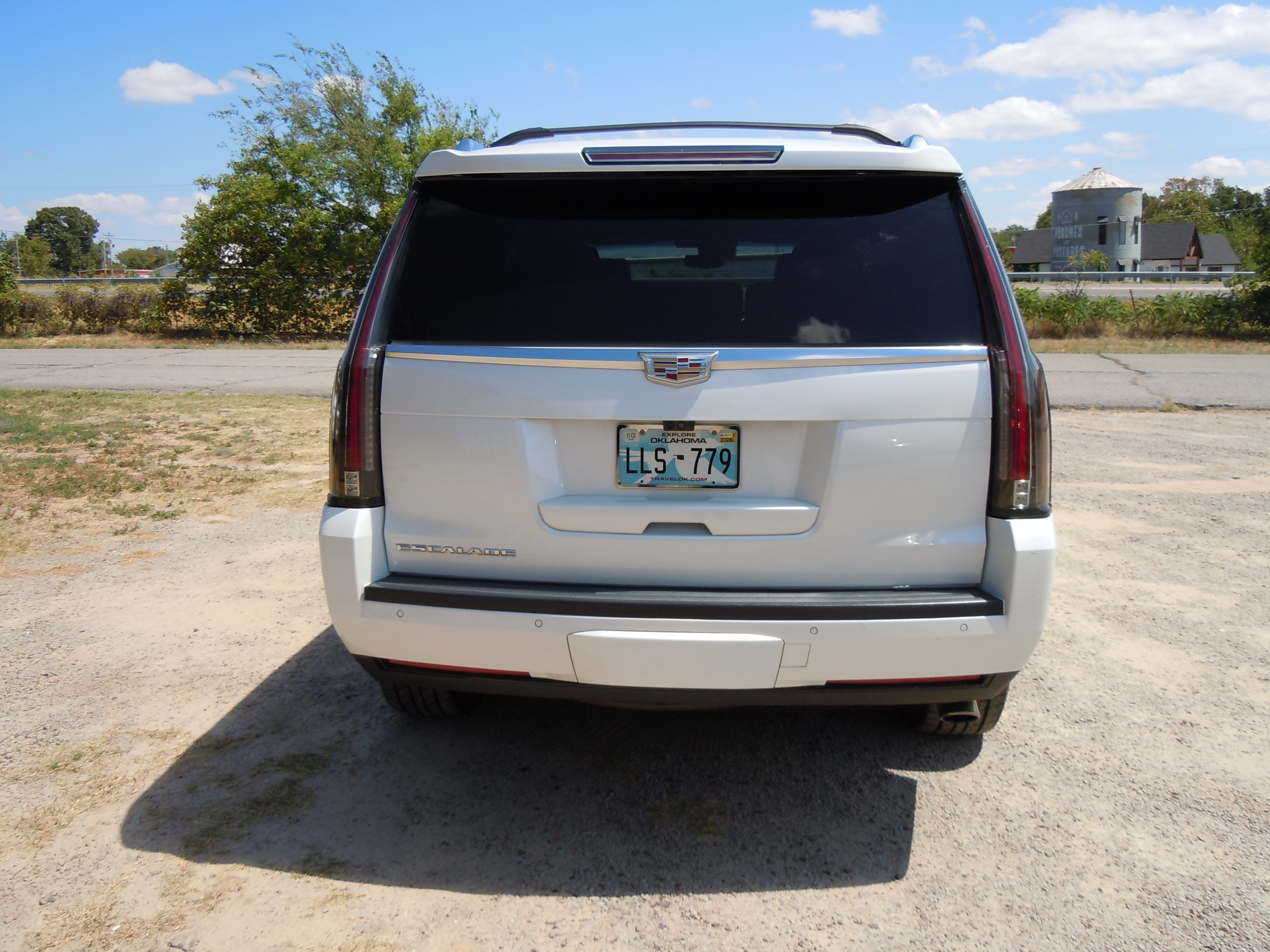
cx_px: 635
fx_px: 1101
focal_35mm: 30
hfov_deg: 60.0
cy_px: 476
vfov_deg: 46.8
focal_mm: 5.4
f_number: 3.5
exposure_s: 1/800
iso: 100
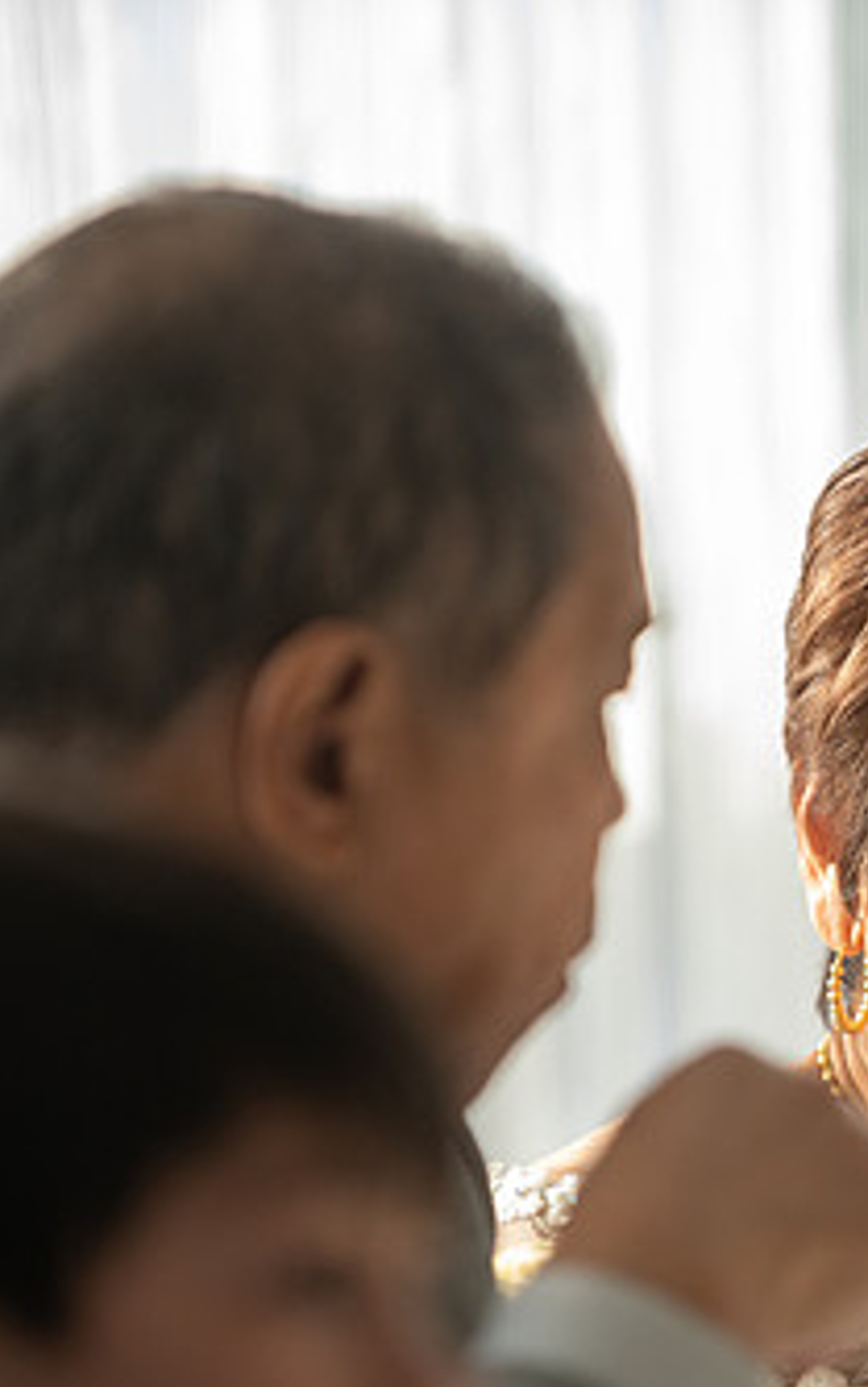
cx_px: 764
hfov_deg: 3.9
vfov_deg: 6.2
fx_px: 12706
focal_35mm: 336
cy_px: 785
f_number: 2.8
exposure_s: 1/500
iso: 800
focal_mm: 190
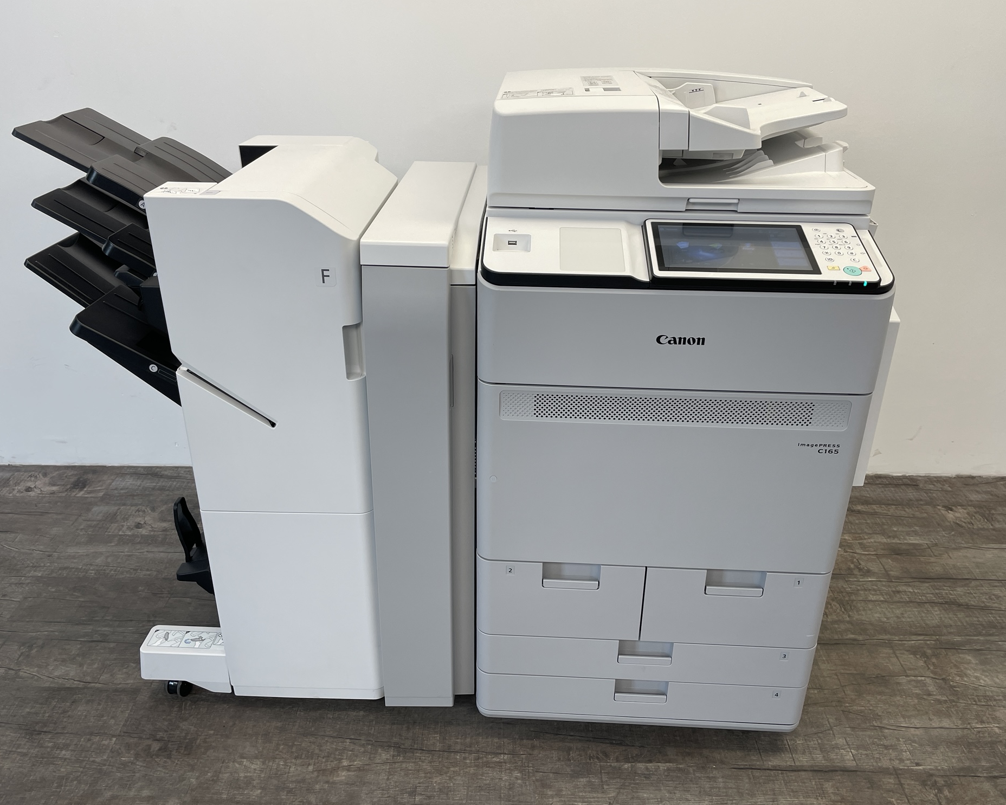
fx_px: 834
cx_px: 501
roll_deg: -0.7
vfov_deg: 51.5
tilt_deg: -26.1
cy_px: 398
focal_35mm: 28
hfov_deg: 62.2
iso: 50
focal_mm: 4.2
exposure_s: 1/100
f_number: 1.6
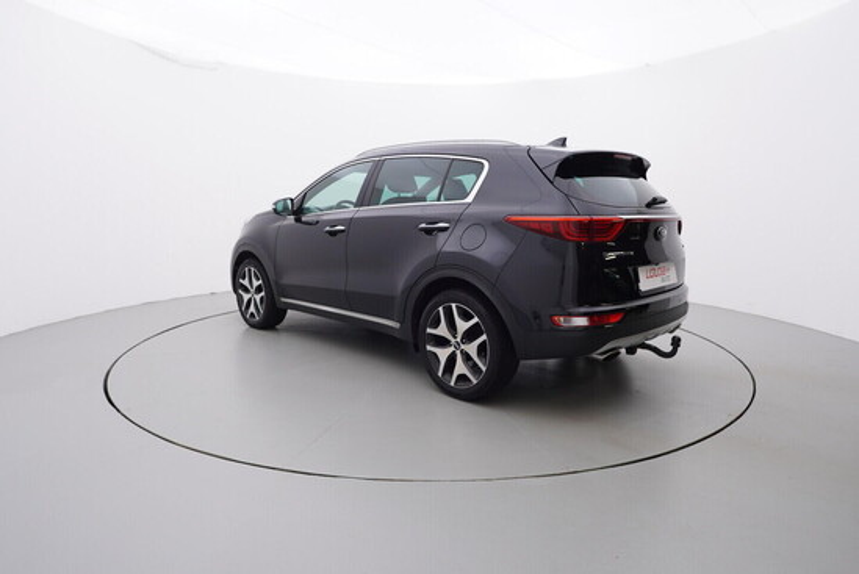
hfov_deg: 77.3
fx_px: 537
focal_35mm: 22
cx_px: 430
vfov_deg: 56.2
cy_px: 287
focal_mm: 15
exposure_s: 1/80
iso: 200
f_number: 5
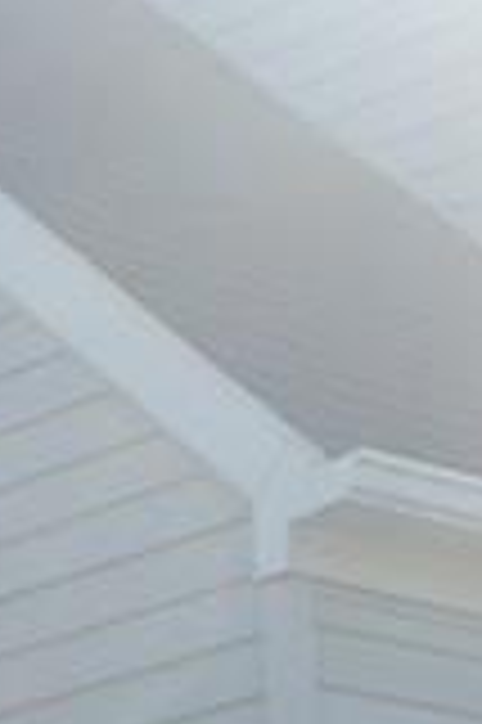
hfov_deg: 6.3
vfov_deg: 8.9
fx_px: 4327
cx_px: -365
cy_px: 1560
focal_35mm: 215
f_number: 7.1
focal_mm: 30
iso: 100
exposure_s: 1/200
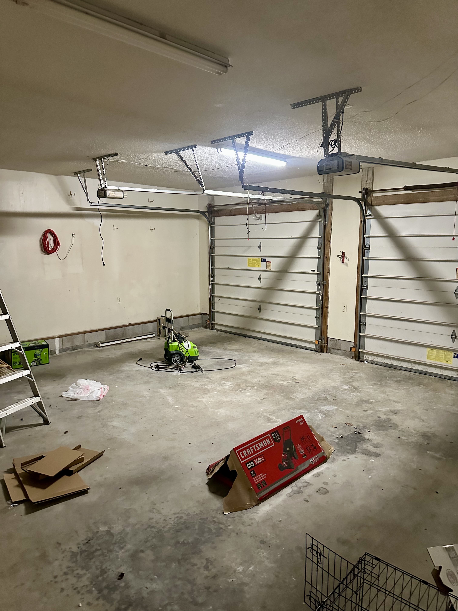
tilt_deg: -7.1
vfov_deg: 71.6
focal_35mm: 24
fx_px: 423
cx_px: 229
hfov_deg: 56.8
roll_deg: +0.5
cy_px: 306
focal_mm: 6.86
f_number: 1.78
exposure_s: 1/40
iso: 800
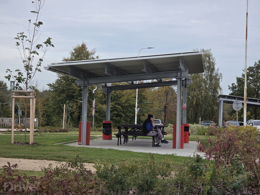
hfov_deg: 17.1
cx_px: 130
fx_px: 864
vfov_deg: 12.9
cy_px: 98
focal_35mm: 115
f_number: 3.4
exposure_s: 1/852
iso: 64
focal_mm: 18.6
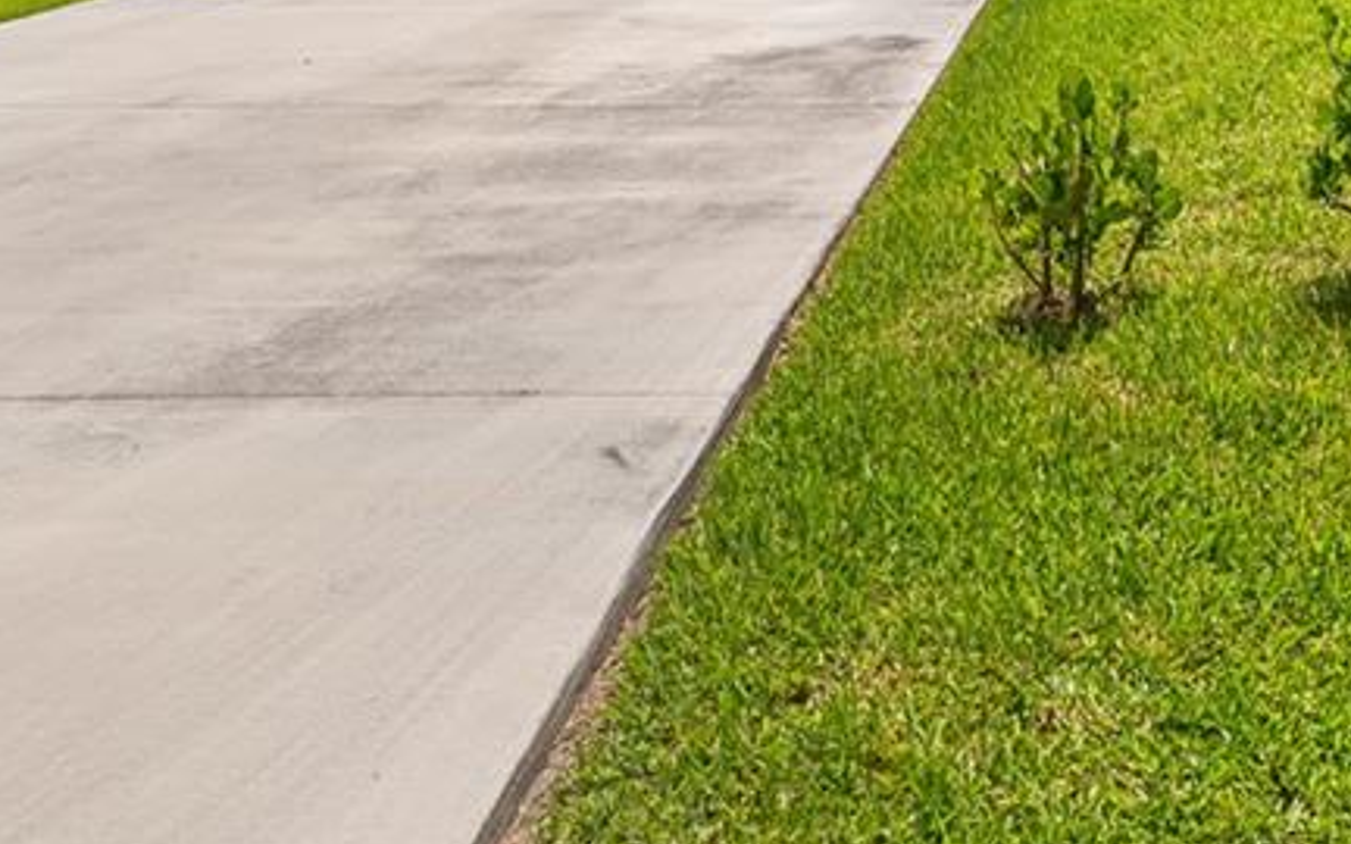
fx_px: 2136
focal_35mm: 58
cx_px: 1170
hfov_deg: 33.6
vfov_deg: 21.1
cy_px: -114
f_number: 9
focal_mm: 24
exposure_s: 1/125
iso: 200
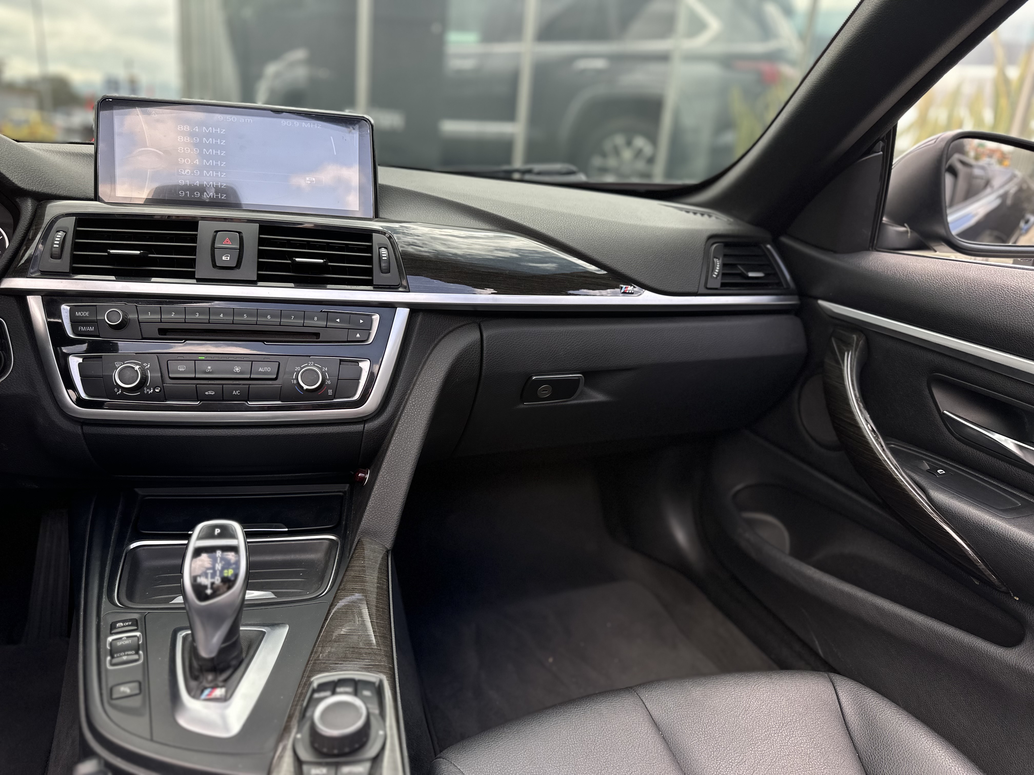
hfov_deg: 71.6
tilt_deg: -16.8
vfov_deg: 56.8
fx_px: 717
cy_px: 388
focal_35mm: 24
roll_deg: -5.8
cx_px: 517
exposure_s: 1/555
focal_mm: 6.86
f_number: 1.78
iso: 80
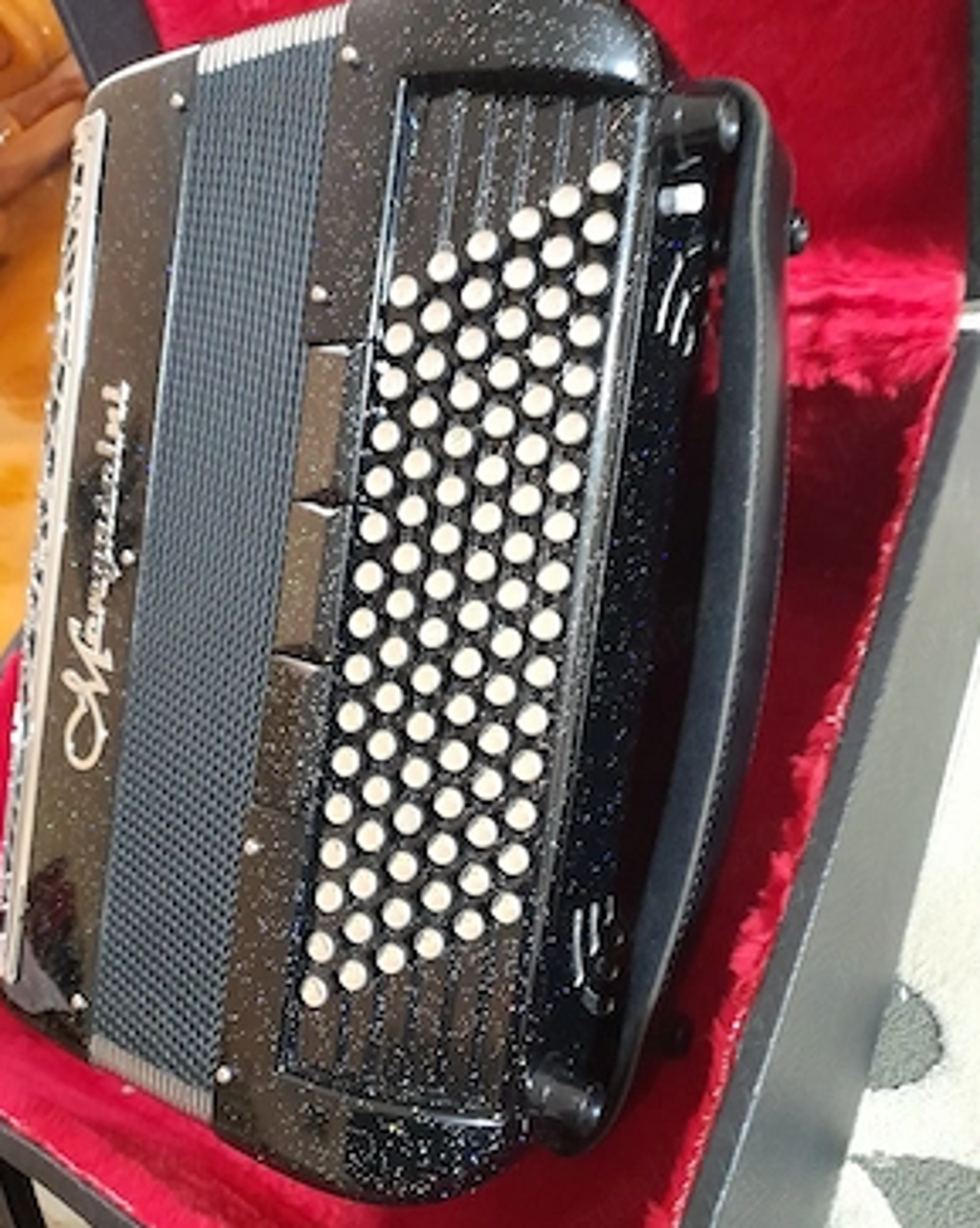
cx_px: 478
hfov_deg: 53.1
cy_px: 675
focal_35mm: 27
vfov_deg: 64.0
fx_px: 980
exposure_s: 1/20
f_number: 2
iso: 1000
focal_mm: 4.6
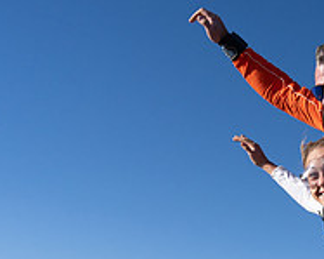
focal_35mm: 70
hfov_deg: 24.1
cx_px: 412
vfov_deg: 21.7
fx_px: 670
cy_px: 168
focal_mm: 24
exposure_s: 1/2000
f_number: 9
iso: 800
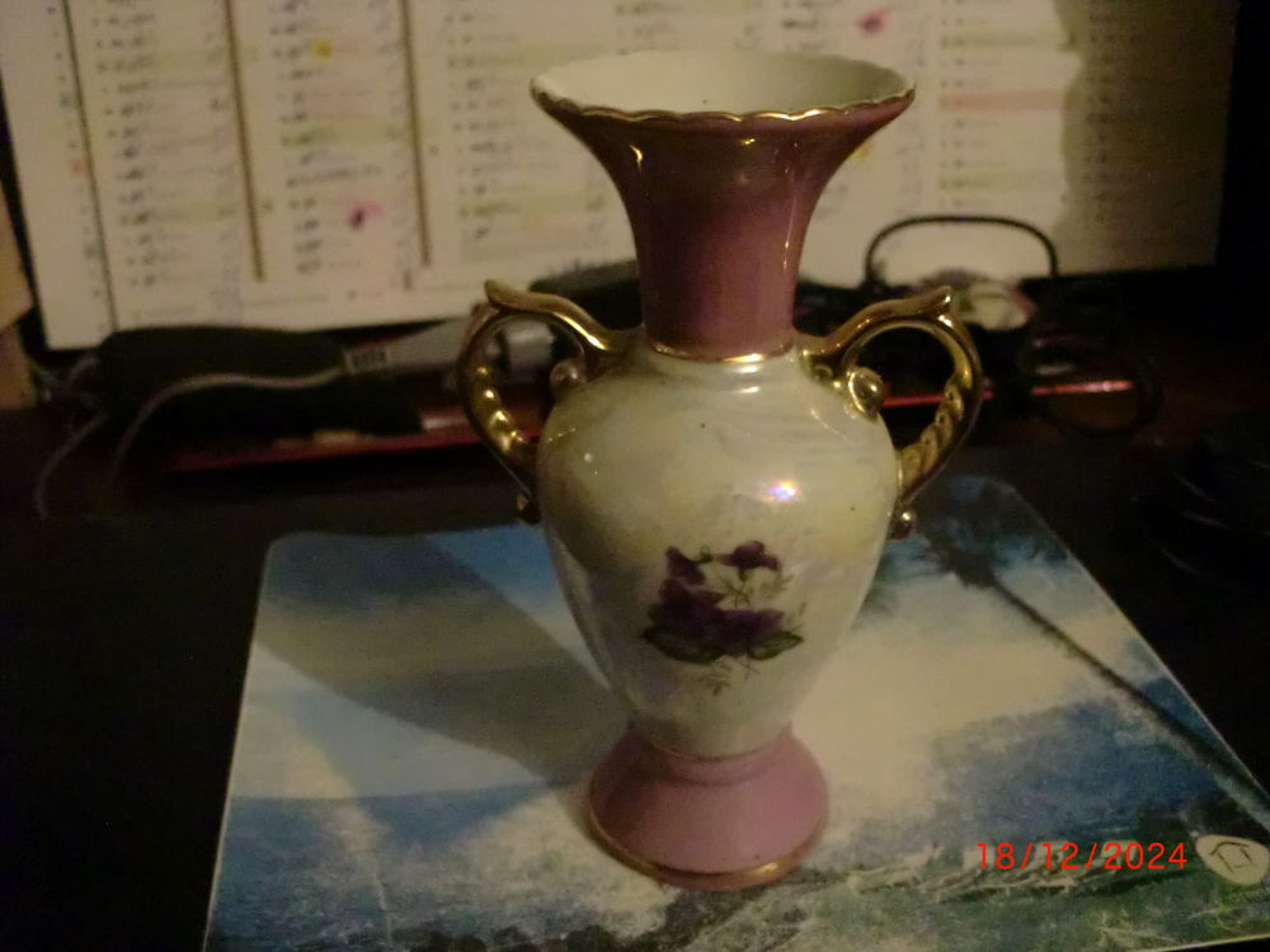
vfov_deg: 40.7
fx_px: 1284
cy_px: 476
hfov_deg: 52.6
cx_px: 635
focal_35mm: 35
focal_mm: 6.3
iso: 1600
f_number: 3.1
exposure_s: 1/60
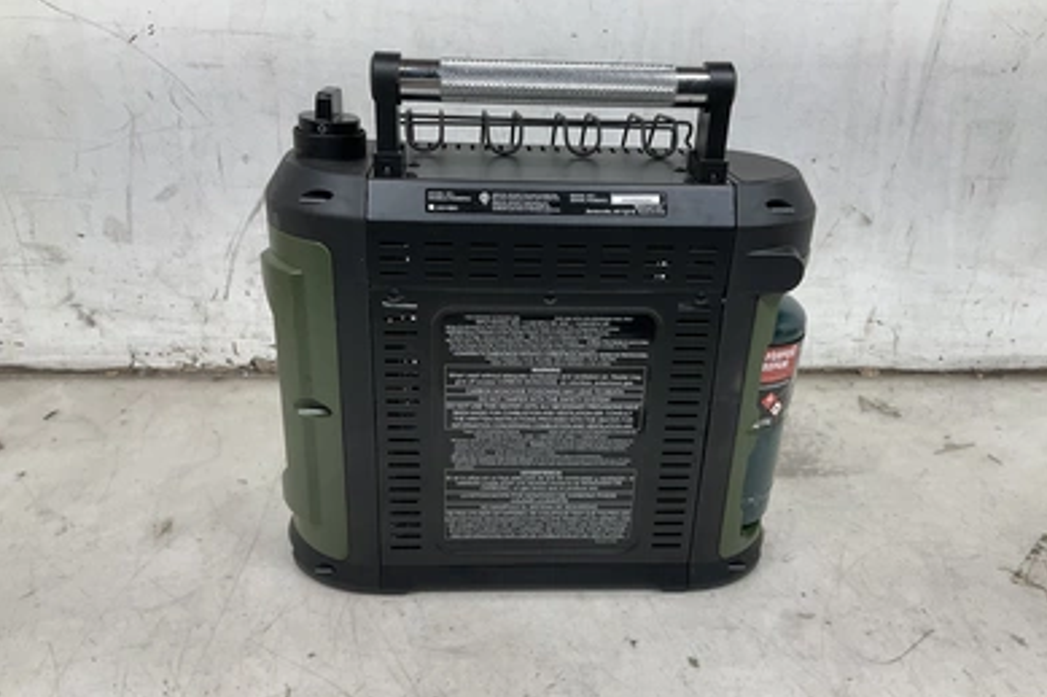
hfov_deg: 60.3
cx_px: 536
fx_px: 901
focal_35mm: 31
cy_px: 377
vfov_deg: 42.3
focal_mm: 3
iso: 50
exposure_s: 1/120
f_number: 1.8
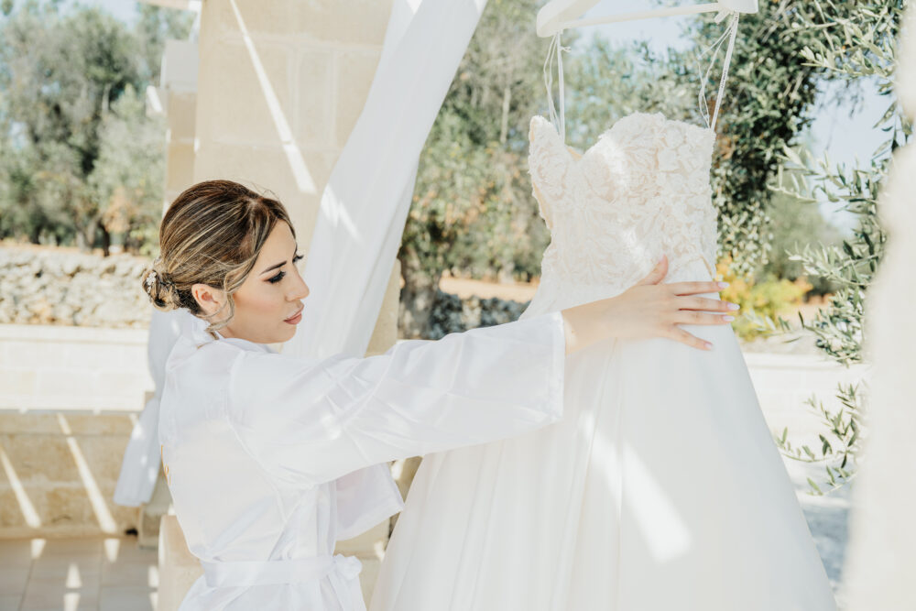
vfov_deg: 28.7
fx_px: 1196
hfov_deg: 41.9
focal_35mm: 47
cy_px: 306
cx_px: 458
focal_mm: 47
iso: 250
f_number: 5
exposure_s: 1/800
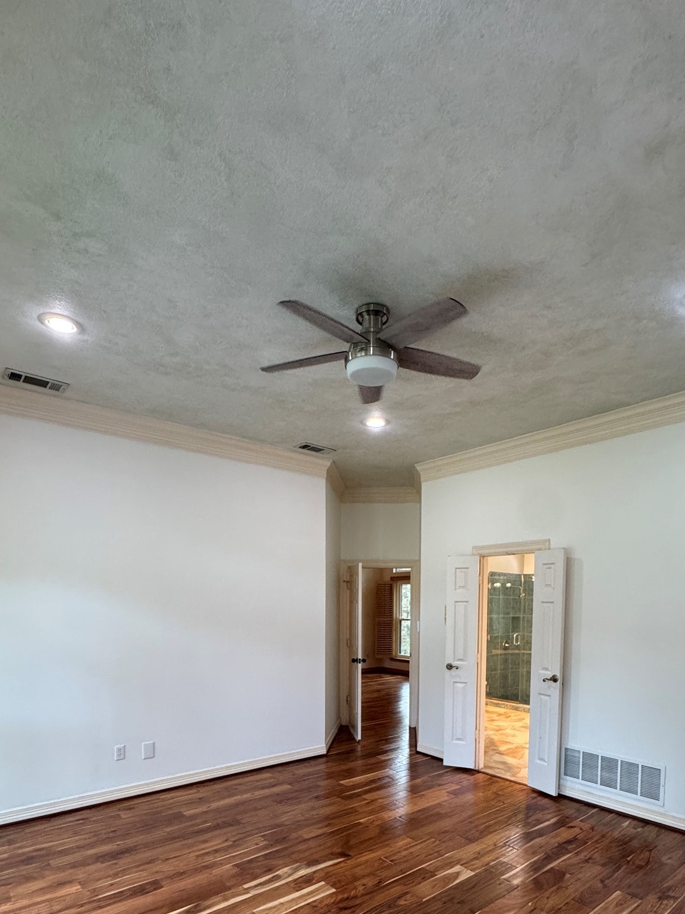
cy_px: 637
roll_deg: +0.3
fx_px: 528
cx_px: 366
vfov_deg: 78.0
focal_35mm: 20
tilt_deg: -3.4
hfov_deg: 65.9
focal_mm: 2.22
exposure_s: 1/120
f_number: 2.2
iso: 320
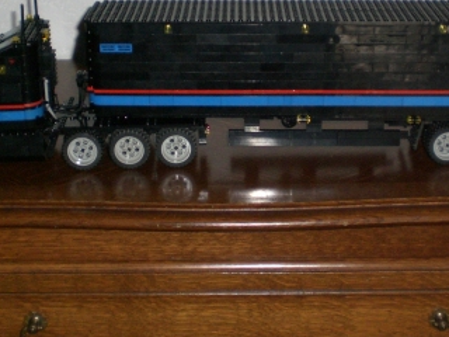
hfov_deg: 25.7
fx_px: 986
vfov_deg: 19.4
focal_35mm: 76
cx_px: 241
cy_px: 126
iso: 200
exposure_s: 1/60
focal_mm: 6.3
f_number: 3.1
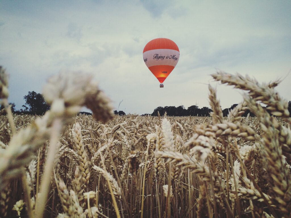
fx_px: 244
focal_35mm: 29
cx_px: 146
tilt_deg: -0.4
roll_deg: +2.6
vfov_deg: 48.2
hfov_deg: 61.7
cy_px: 109
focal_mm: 4.15
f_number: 2.2
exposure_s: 1/100
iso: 64
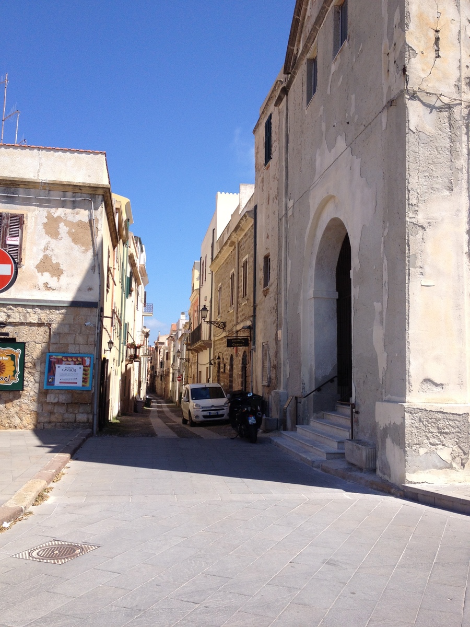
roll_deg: +0.0
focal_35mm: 35
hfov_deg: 40.7
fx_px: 634
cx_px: 235
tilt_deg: +5.1
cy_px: 314
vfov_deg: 52.6
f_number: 2.4
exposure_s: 1/1381
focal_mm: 4.28
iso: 50
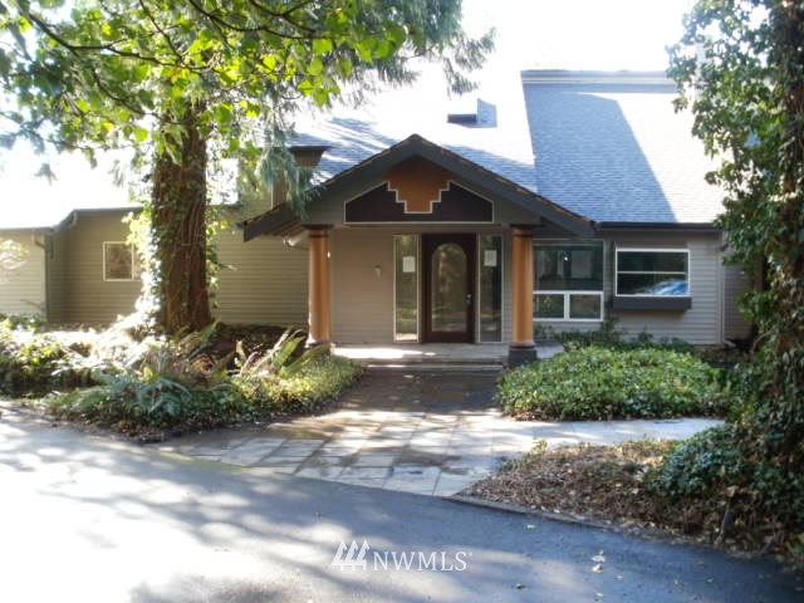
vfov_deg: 39.7
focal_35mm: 36
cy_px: 302
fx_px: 836
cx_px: 402
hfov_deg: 51.4
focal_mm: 6.3
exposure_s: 1/30
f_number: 3.5
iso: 125
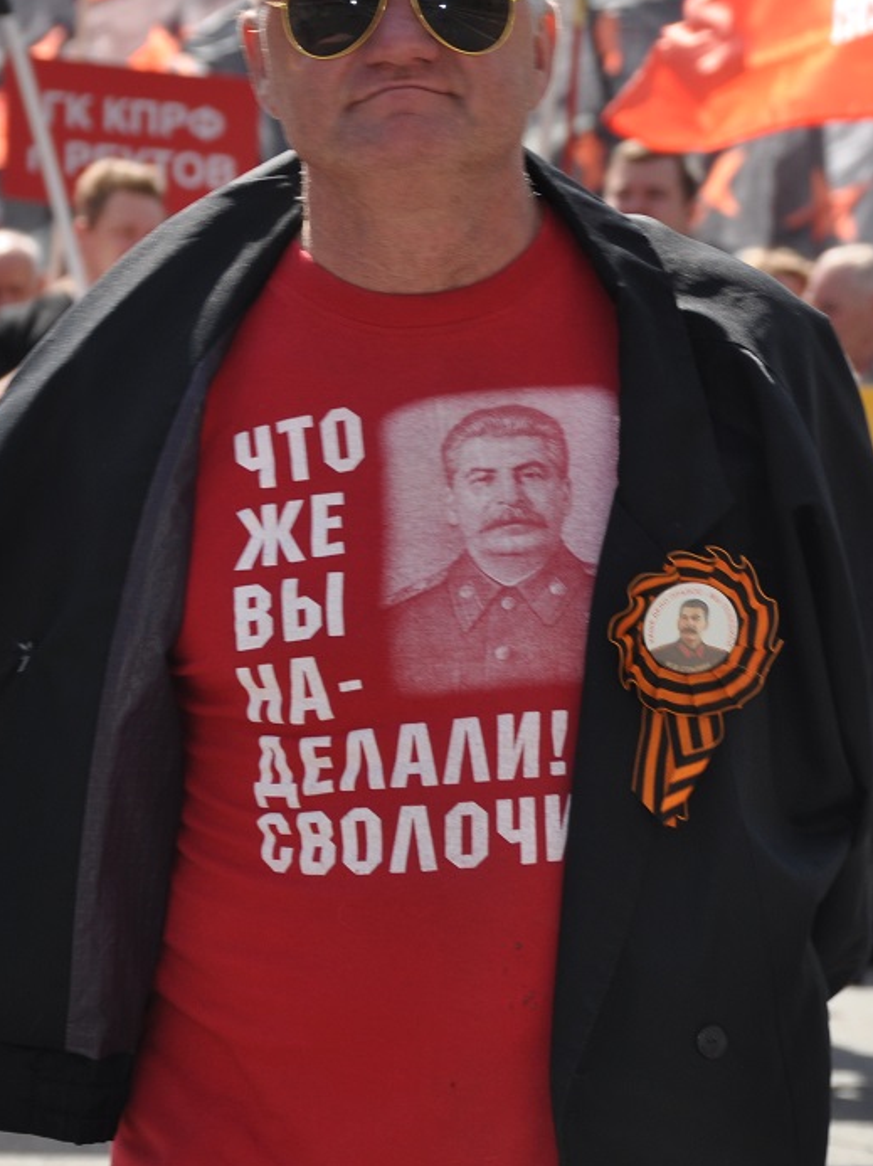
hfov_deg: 4.3
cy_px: 522
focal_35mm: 348
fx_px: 11713
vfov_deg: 5.7
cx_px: 319
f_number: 10
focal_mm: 130
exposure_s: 1/200
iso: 200
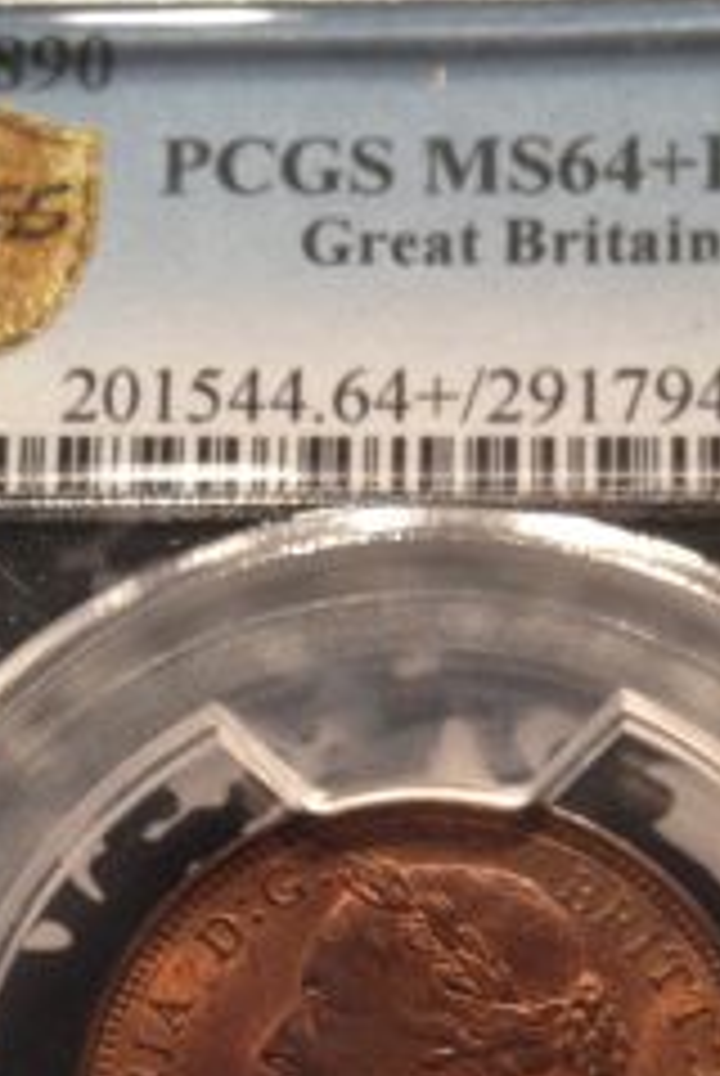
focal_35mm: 86
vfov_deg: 22.8
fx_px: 2572
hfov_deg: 15.9
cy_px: 1031
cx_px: 450
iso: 125
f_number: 2.4
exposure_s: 1/20
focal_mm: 4.12
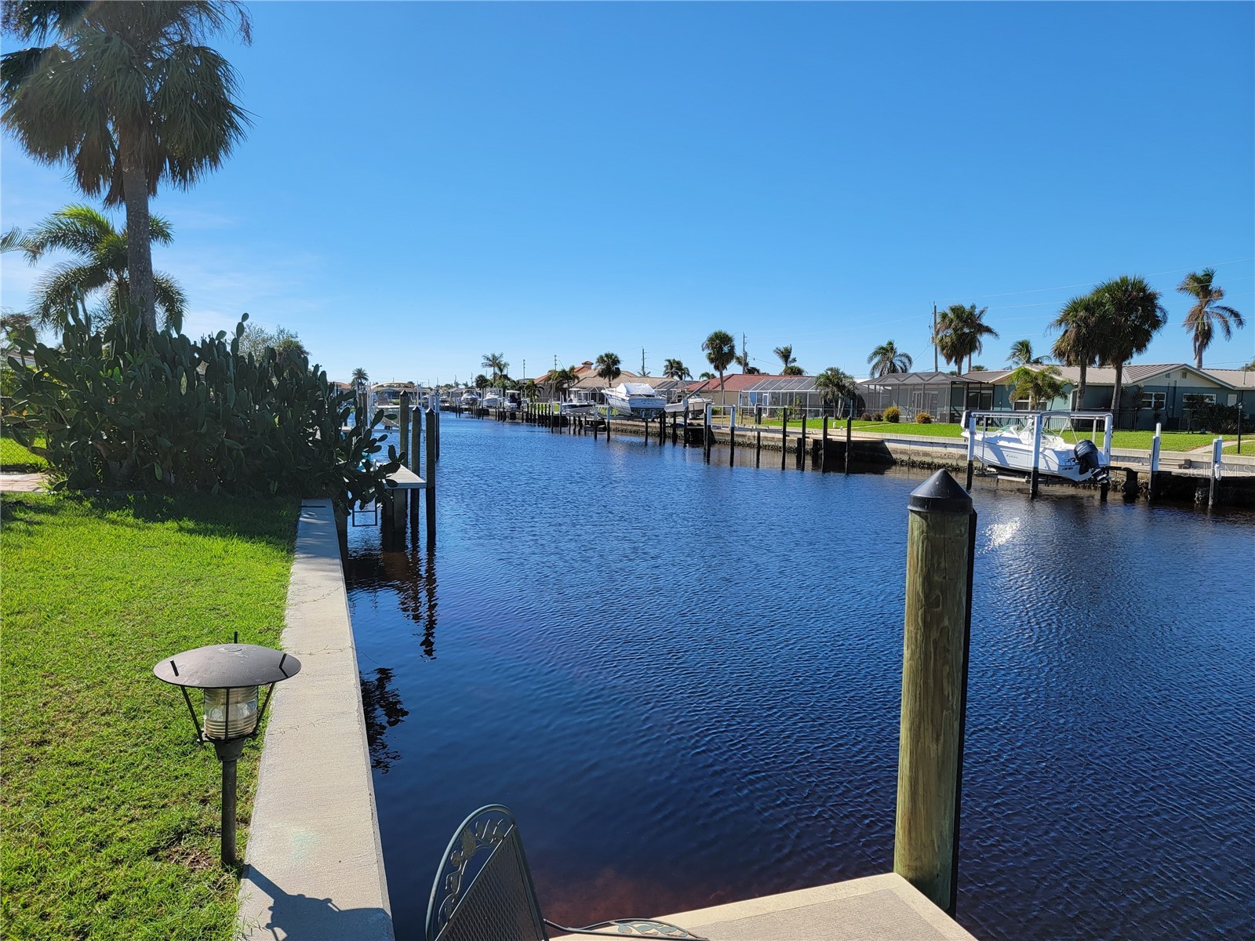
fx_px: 870
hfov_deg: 71.6
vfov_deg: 56.8
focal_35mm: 24
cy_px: 470
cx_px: 628
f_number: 1.8
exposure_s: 1/1064
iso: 16
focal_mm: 6.7
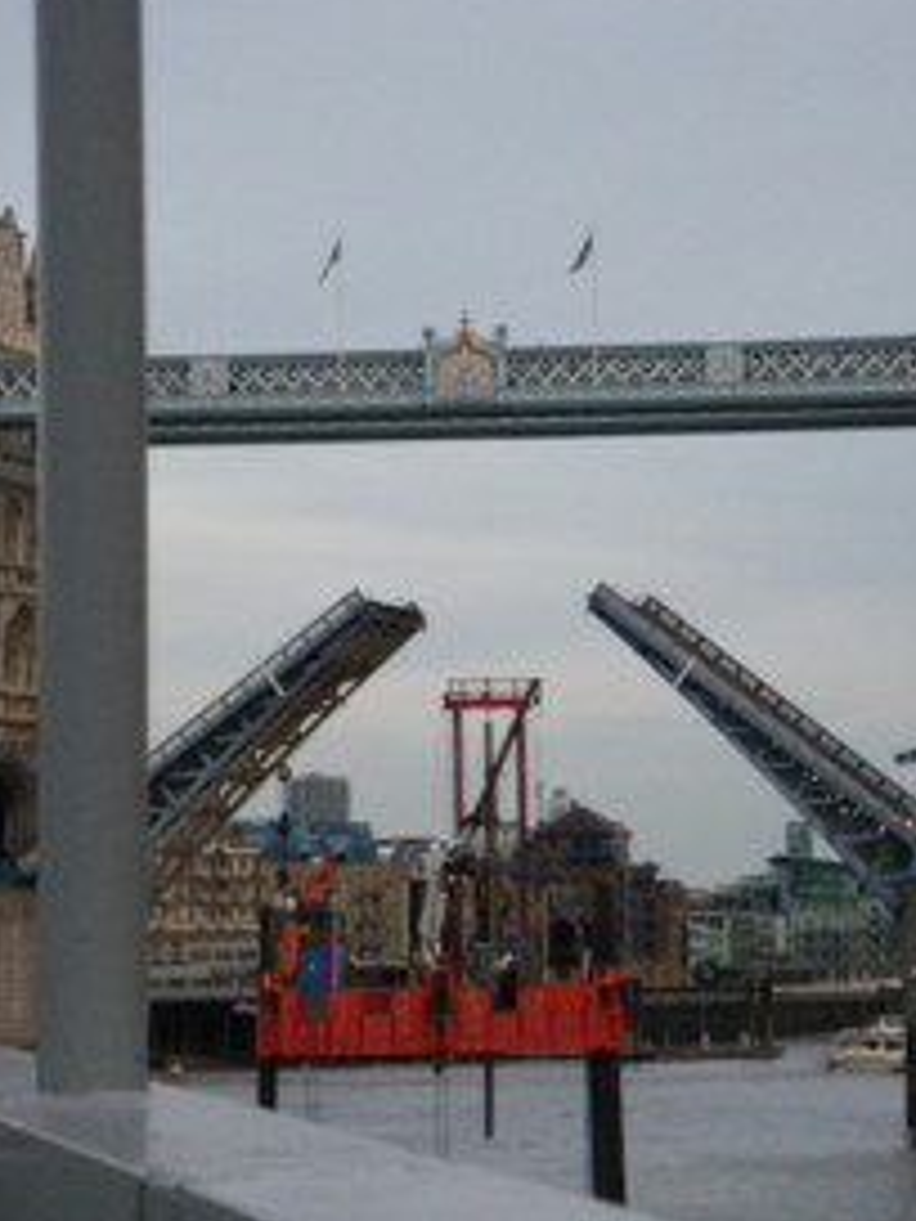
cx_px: 602
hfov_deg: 8.8
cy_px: 570
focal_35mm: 169
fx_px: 5963
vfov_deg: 11.7
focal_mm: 20.6
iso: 640
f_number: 5.2
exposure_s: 1/160
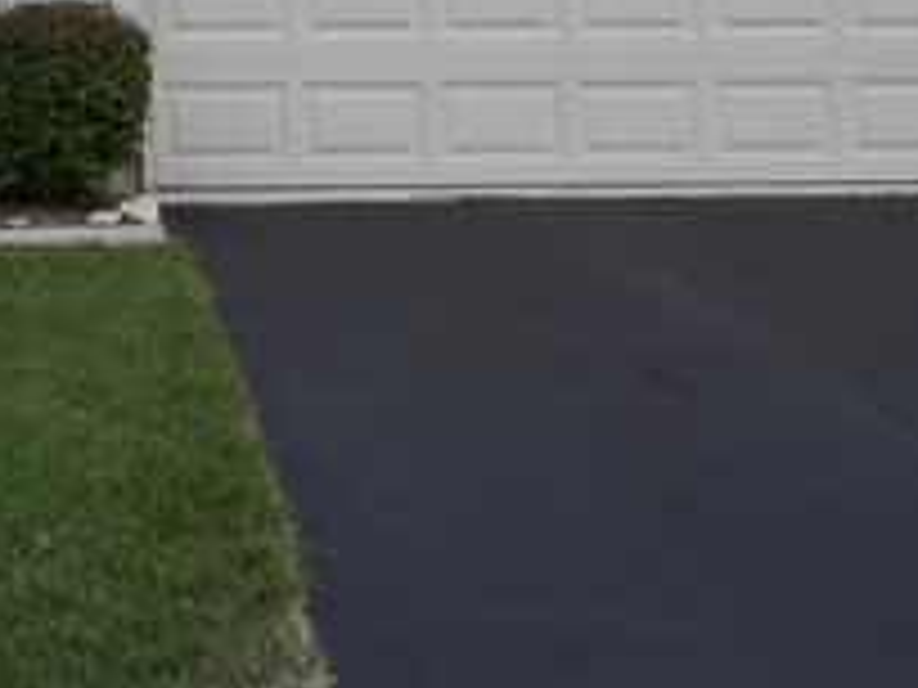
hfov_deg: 16.8
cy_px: -207
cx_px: 122
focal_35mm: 116
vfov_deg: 12.4
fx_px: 3076
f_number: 3.6
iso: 80
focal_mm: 6.6
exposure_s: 1/400
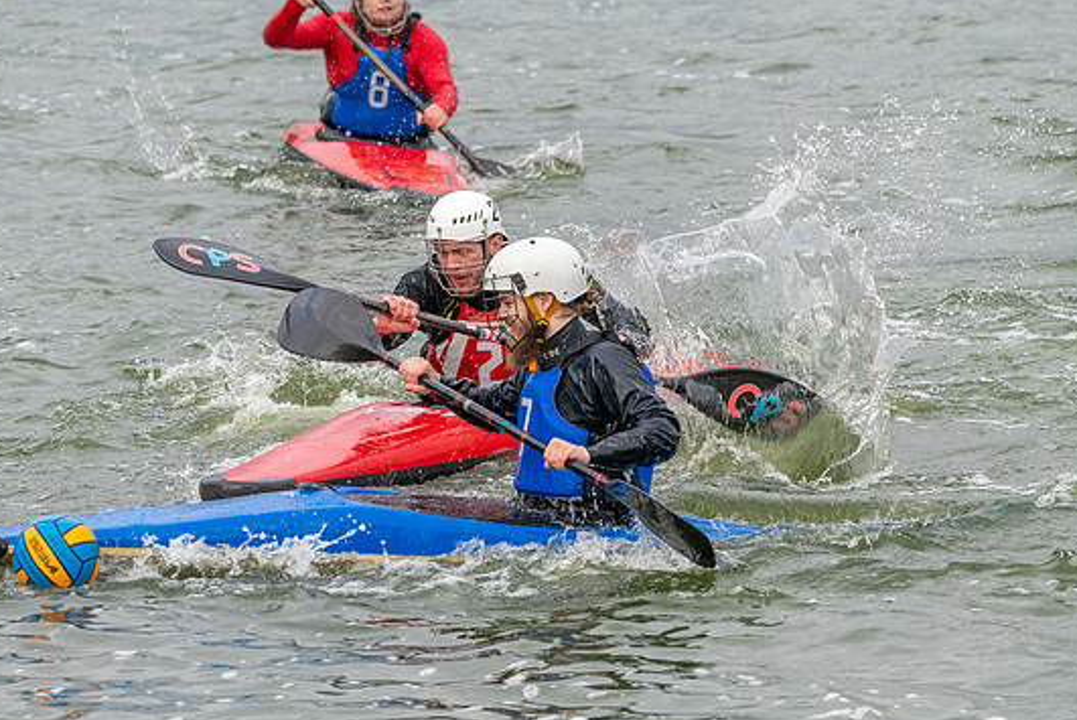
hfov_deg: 7.9
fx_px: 7844
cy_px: 388
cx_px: 525
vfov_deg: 5.3
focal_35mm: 262
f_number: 8
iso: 3200
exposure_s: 1/2000
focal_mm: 240
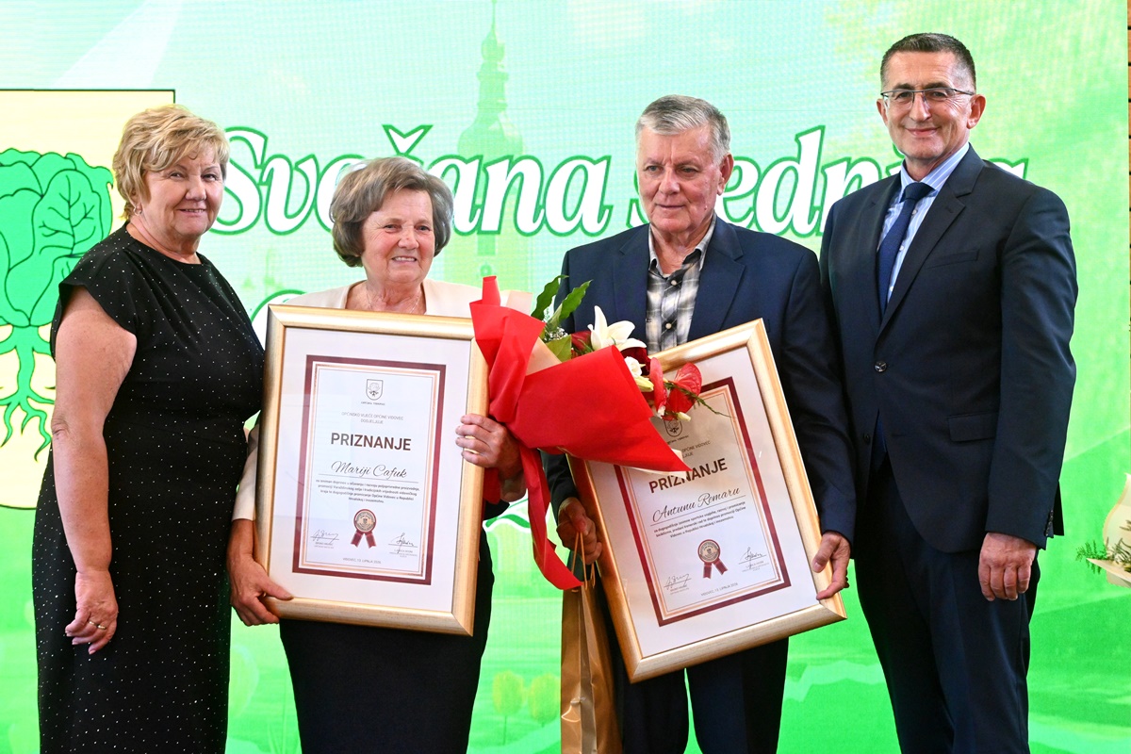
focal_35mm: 129
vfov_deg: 10.6
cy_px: 377
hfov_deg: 15.9
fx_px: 4052
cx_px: 566
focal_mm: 86
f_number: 5.6
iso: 2500
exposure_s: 1/160
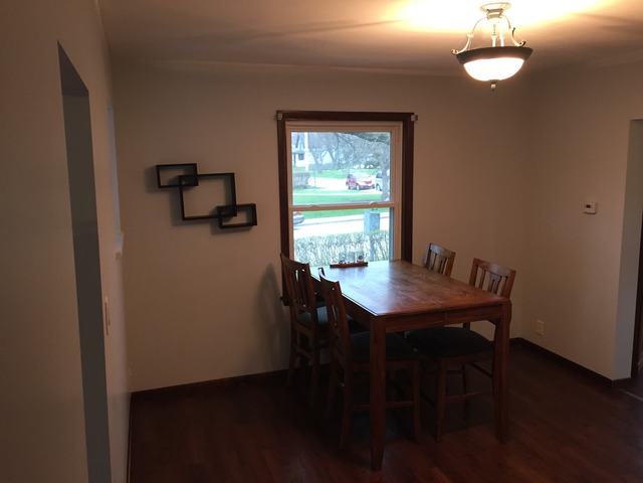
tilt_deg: -8.8
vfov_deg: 48.2
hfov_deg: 61.7
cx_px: 322
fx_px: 539
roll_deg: +0.7
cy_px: 242
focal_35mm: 29
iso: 125
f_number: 2.2
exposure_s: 1/30
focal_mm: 4.15
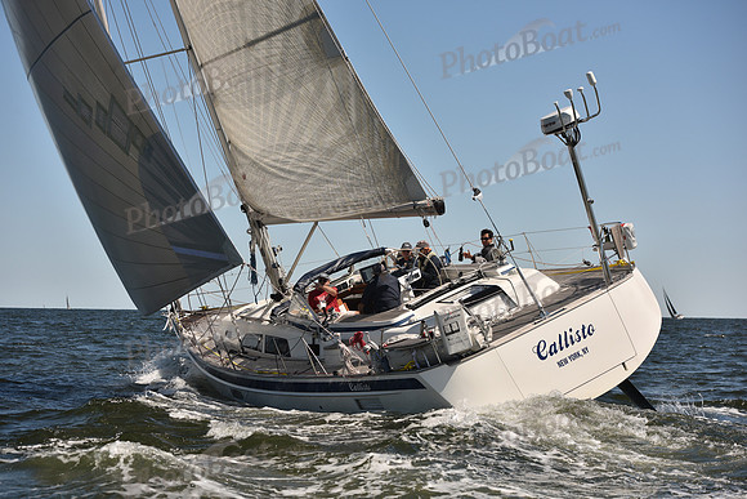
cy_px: 250
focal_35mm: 70
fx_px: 1453
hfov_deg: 28.8
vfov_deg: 19.5
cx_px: 374
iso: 250
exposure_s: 1/1600
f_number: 5
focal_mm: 70
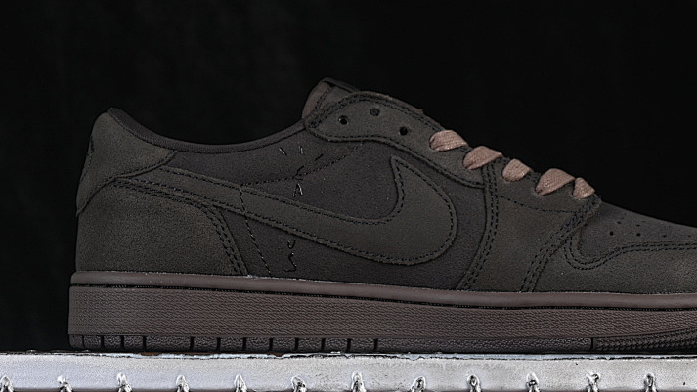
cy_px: 132
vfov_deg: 10.2
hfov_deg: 18.0
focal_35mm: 119
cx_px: 427
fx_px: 2199
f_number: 6.3
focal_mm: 50
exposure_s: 1/60
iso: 160
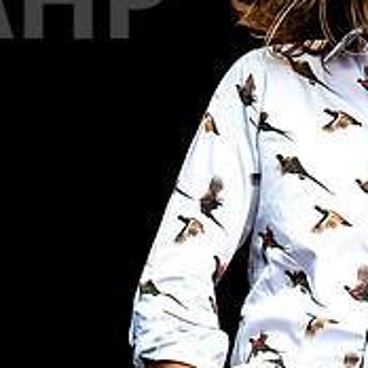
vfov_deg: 3.7
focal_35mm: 469
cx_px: 508
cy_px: 275
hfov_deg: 3.7
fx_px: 5641
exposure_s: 1/640
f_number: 5
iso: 2500
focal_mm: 150
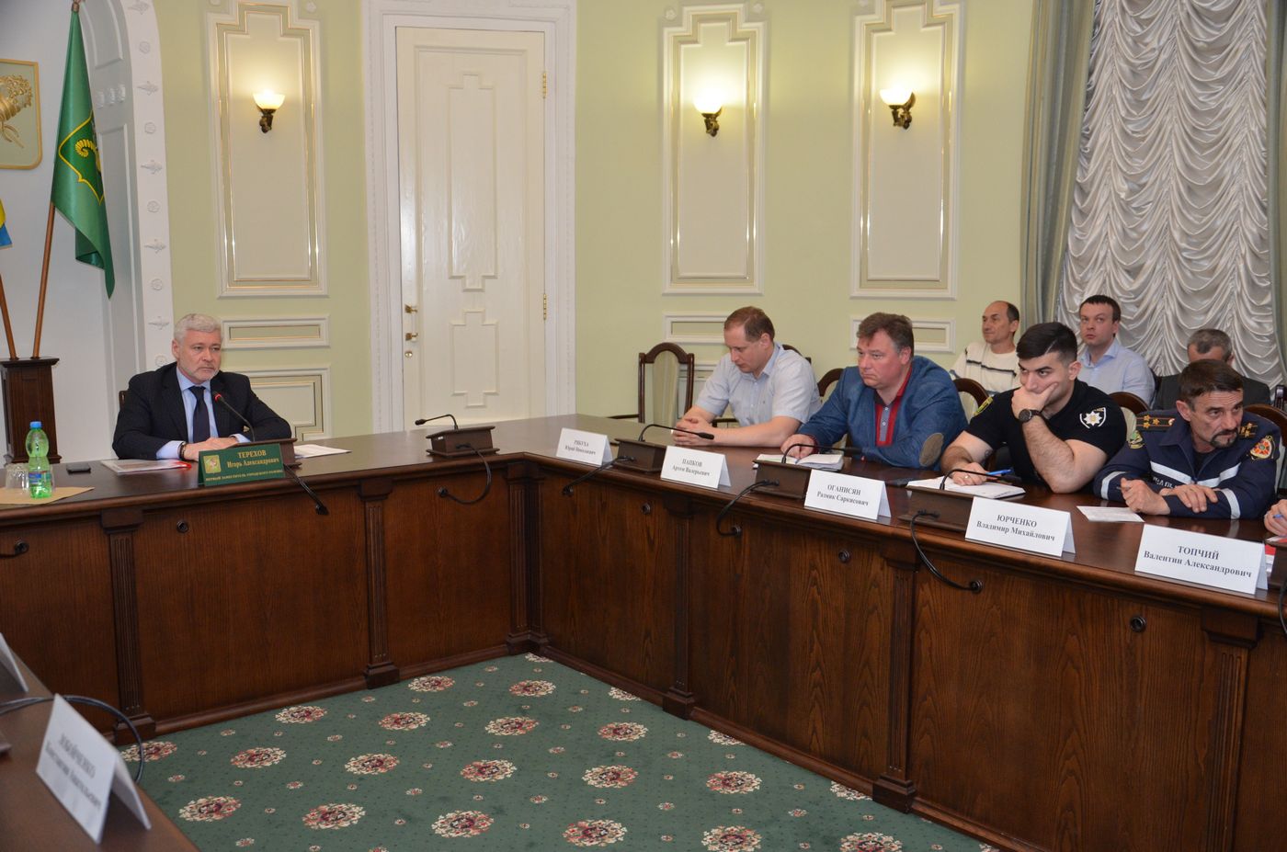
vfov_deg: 39.8
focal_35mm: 33
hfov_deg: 57.3
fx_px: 1177
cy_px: 426
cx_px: 644
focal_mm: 22
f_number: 5
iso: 1000
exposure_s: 1/200
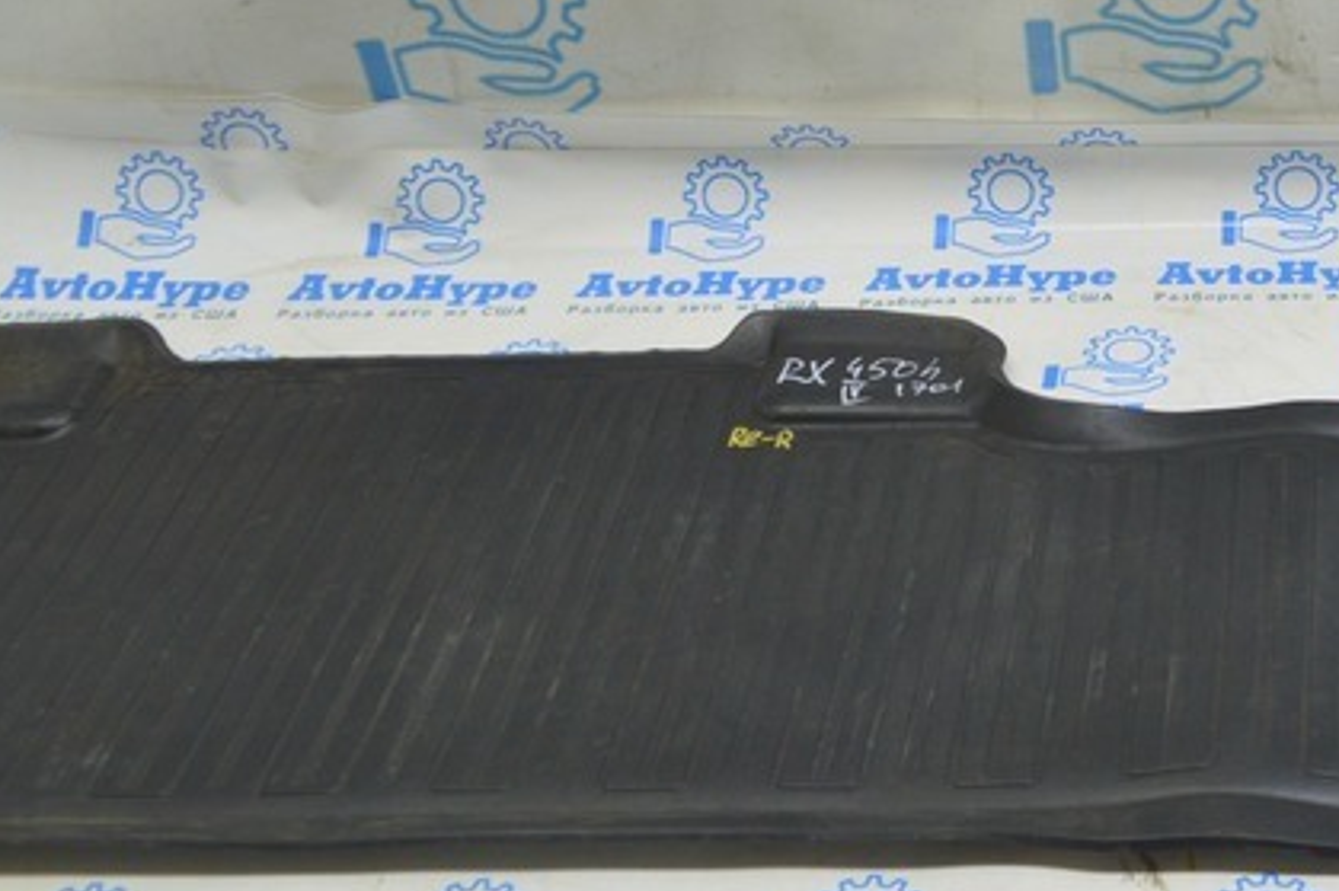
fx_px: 2454
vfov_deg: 20.6
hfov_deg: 29.0
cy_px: 394
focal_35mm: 66
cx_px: 1272
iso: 400
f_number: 5.6
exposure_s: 1/20
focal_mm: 18
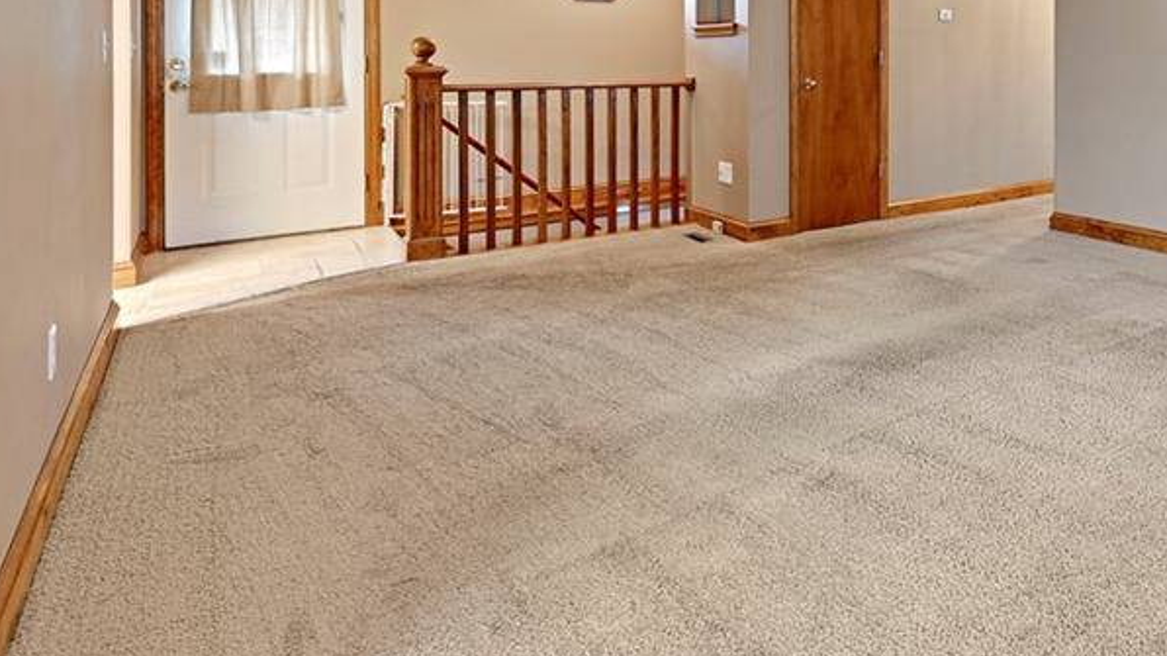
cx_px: 979
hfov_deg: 62.2
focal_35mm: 27
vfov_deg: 39.7
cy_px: 65
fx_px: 835
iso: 100
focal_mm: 15
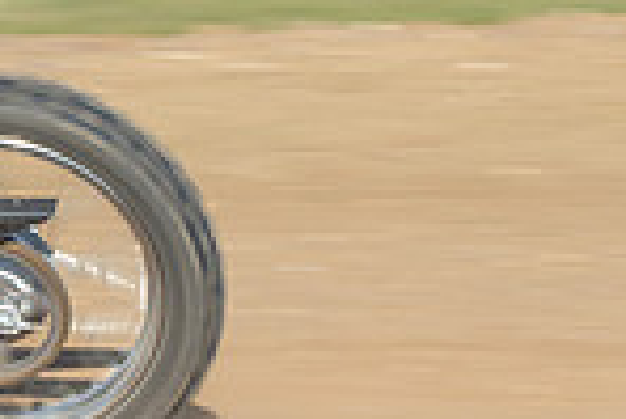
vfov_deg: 2.4
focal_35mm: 575
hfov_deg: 3.6
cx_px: -431
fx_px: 10008
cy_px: -129
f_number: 10
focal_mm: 98
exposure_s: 1/160
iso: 200
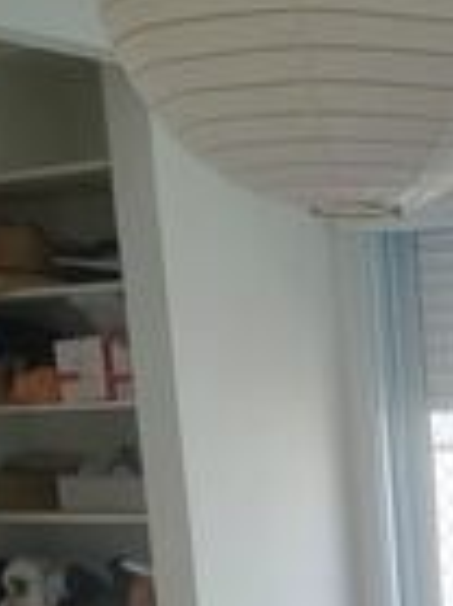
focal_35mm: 100
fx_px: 1748
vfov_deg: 18.1
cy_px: 831
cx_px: 671
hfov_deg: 13.9
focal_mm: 5.4
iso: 50
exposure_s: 1/331
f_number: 1.8
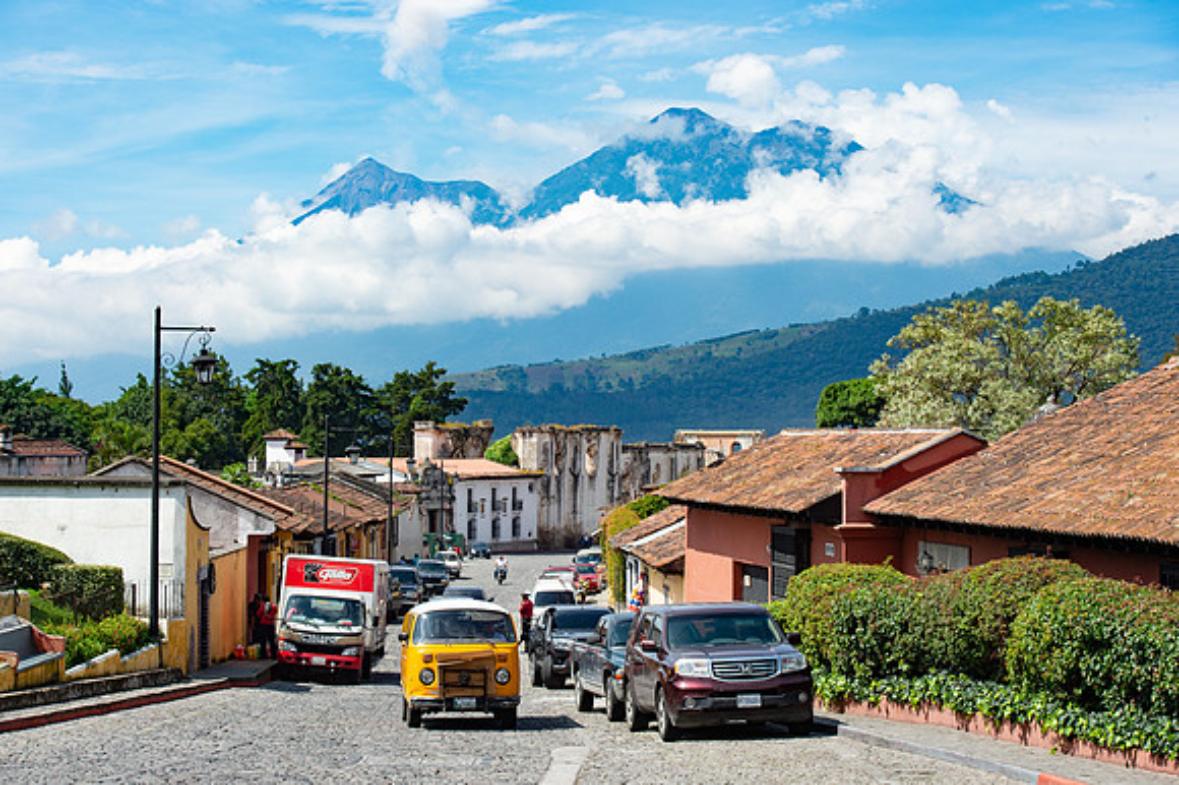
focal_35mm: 75
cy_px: 392
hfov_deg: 27.0
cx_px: 590
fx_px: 2455
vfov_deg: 18.2
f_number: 11
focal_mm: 75
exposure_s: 1/200
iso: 100
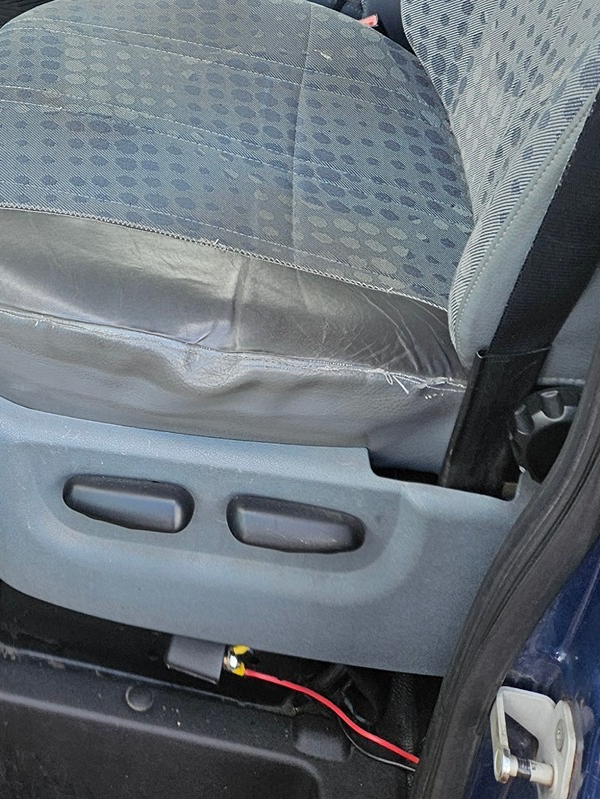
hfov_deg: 24.0
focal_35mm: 58
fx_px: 1339
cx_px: -22
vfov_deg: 29.7
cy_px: -96
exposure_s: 1/180
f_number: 1.8
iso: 50
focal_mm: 5.4
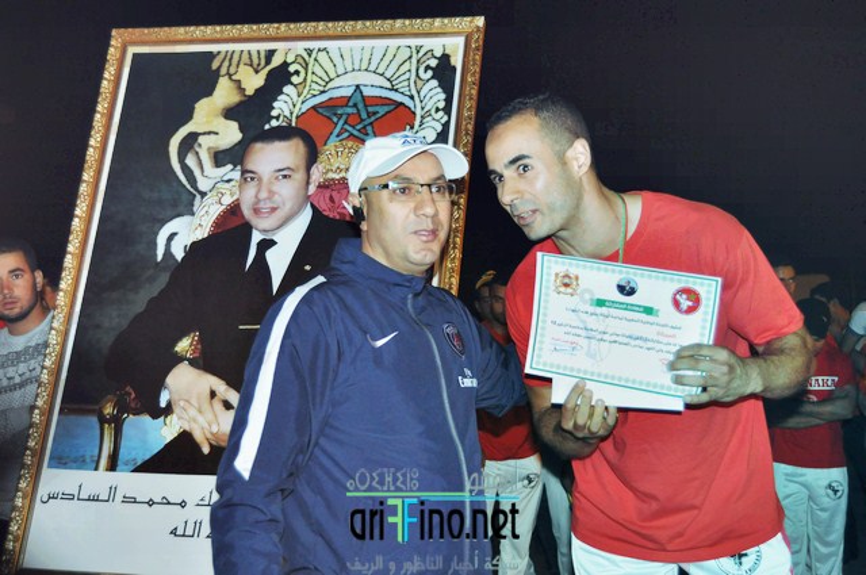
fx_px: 1153
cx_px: 433
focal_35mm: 48
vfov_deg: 28.0
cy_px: 288
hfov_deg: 41.2
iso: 800
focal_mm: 32
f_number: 4.5
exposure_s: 1/60
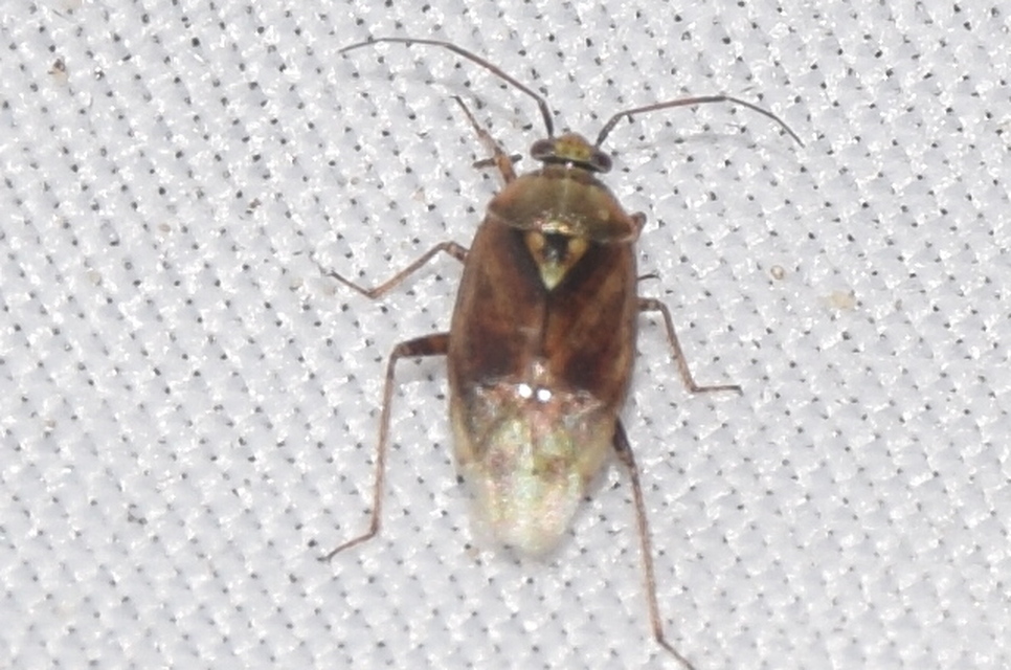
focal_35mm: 210
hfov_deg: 9.8
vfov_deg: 6.5
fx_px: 5886
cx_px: 506
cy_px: 335
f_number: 13
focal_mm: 140
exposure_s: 1/160
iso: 100
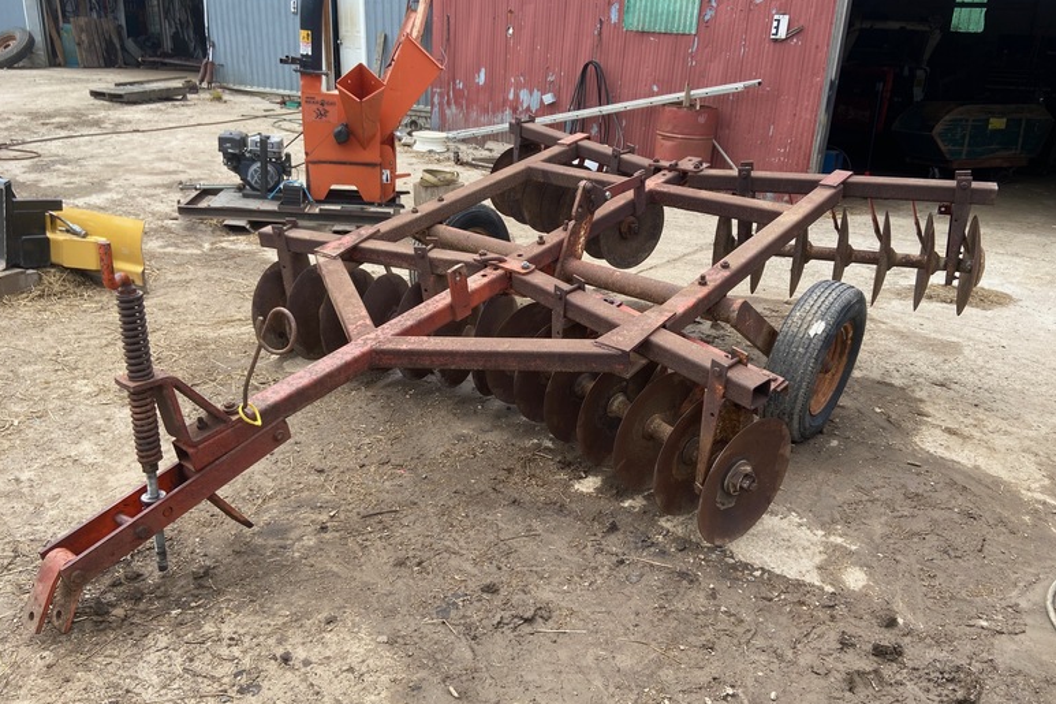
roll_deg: -2.3
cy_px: 358
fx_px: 821
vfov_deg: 46.4
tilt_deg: -21.6
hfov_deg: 65.5
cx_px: 537
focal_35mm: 28
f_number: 1.8
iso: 32
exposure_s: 1/1258
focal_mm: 4.25
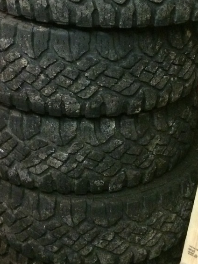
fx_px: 534
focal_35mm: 70
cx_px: 102
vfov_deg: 27.4
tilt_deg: -22.3
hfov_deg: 21.0
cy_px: 65
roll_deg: +0.7
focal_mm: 4.15
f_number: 2.2
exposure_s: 1/15
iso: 500
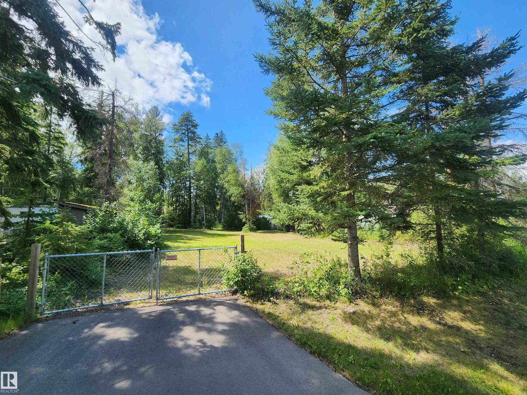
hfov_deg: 106.2
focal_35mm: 13
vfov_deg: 89.9
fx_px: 198
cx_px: 264
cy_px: 198
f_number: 2.2
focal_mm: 2.2
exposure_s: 1/984
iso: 50
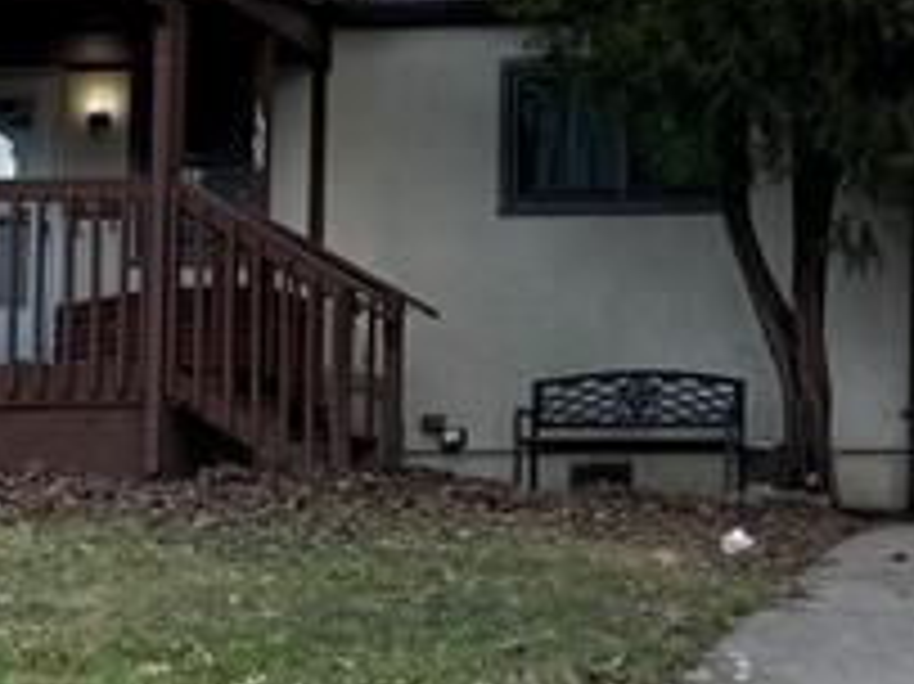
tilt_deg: +5.1
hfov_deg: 16.2
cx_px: 734
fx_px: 3193
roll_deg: -1.1
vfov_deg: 12.2
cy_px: 256
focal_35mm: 121
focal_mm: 6.76
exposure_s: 1/572
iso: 80
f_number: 1.78
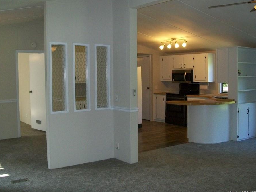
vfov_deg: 35.1
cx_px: 115
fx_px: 303
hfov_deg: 45.7
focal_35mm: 41
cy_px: 86
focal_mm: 6
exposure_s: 1/60
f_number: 2.7
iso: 160
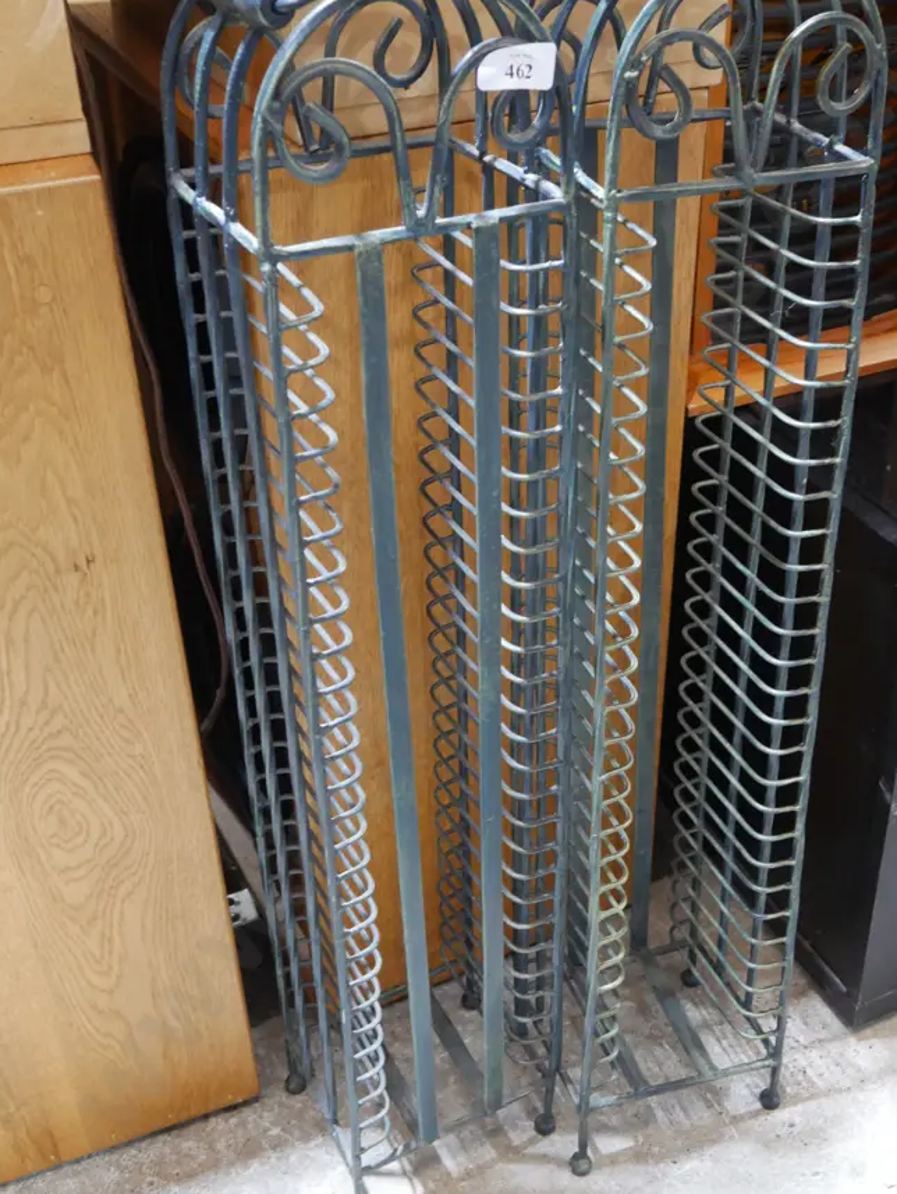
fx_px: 1484
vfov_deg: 43.8
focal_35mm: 43
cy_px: 556
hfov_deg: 33.6
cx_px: 524
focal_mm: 18
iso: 2000
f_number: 4
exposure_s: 1/60
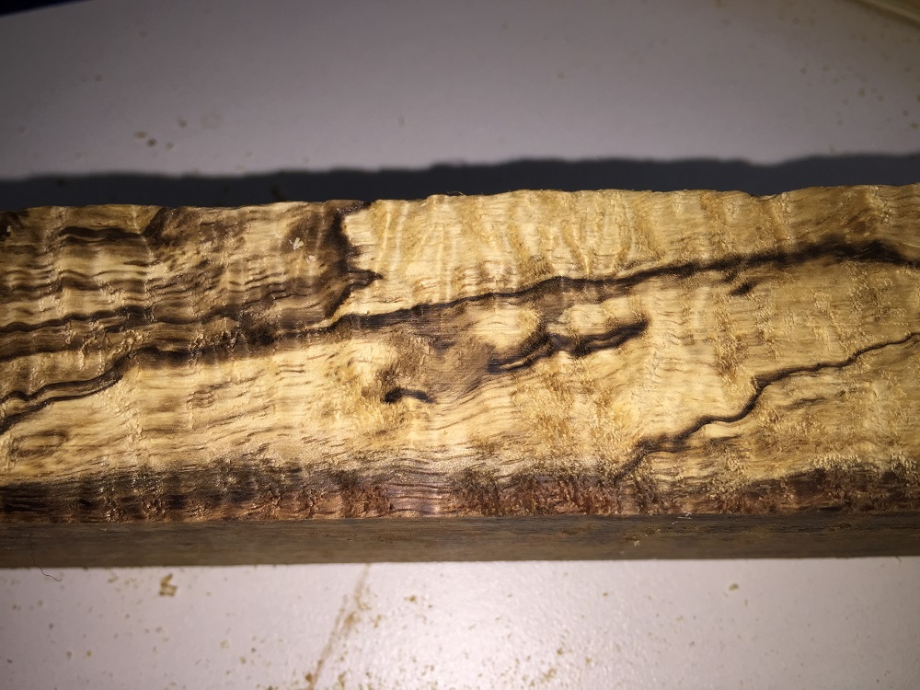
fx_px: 771
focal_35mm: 29
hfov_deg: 61.7
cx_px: 460
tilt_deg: -69.8
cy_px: 345
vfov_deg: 48.2
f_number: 2.2
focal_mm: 4.15
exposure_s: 1/359
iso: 32
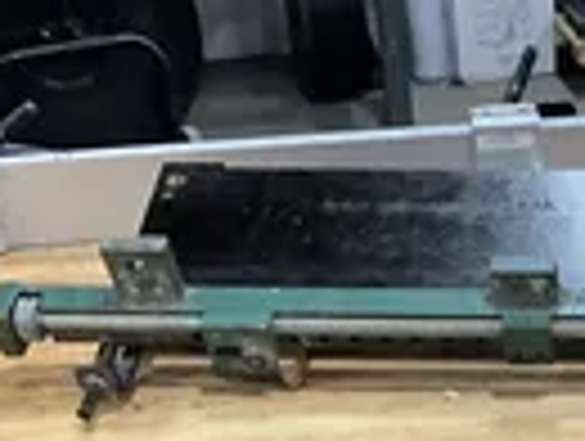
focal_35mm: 89
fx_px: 1507
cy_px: 603
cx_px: 621
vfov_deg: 15.7
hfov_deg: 21.0
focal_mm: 3
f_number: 1.8
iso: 320
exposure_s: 1/55
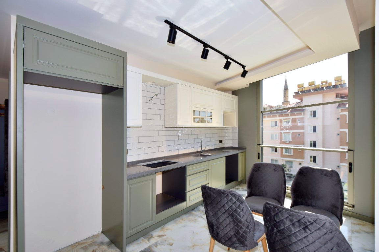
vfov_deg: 77.3
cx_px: 190
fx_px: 158
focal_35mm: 15
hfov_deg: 100.4
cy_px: 126
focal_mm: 10
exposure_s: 1/125
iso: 110
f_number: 5.6
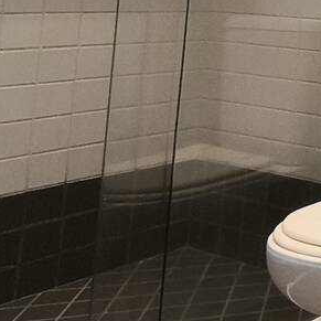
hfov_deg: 17.8
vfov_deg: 22.4
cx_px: 632
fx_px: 734
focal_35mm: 70
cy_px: -81
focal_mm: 1.65
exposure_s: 1/40
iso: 160
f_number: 2.2
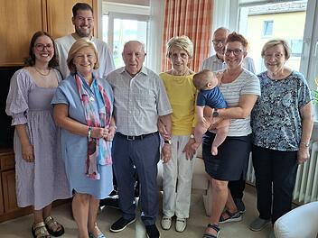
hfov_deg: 69.4
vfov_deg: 54.9
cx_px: 159
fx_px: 230
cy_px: 119
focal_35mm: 25
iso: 100
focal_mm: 4.69
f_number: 1.8
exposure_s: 1/100
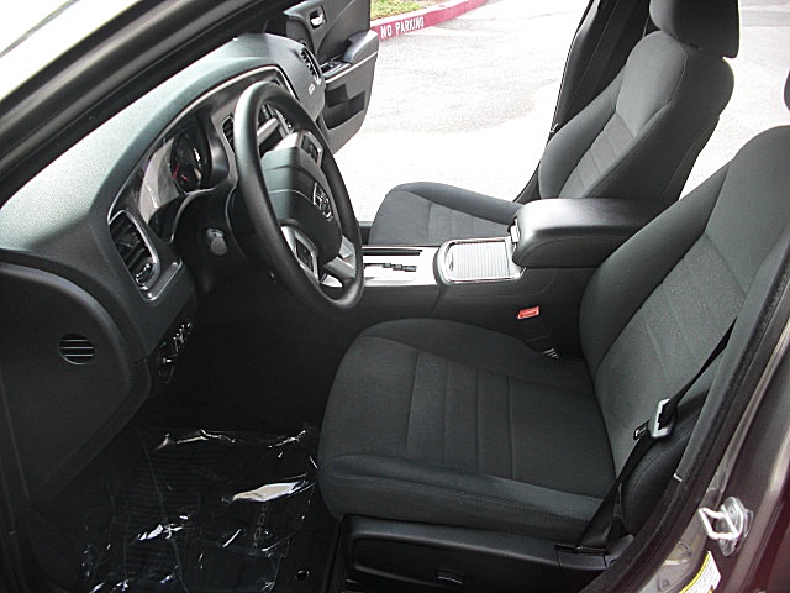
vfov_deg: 39.7
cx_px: 395
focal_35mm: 36
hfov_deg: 51.4
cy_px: 296
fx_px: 822
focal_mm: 6.3
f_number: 2.8
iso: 100
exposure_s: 1/125
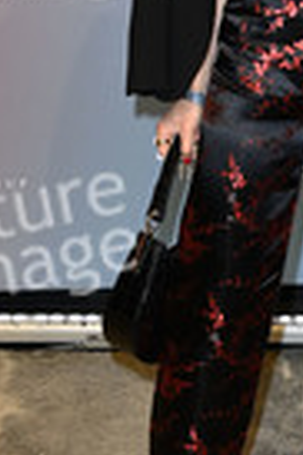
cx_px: 330
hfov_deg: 11.0
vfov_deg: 16.5
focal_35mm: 123
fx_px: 1557
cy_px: 86
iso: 400
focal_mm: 42
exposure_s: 1/200
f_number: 5.6
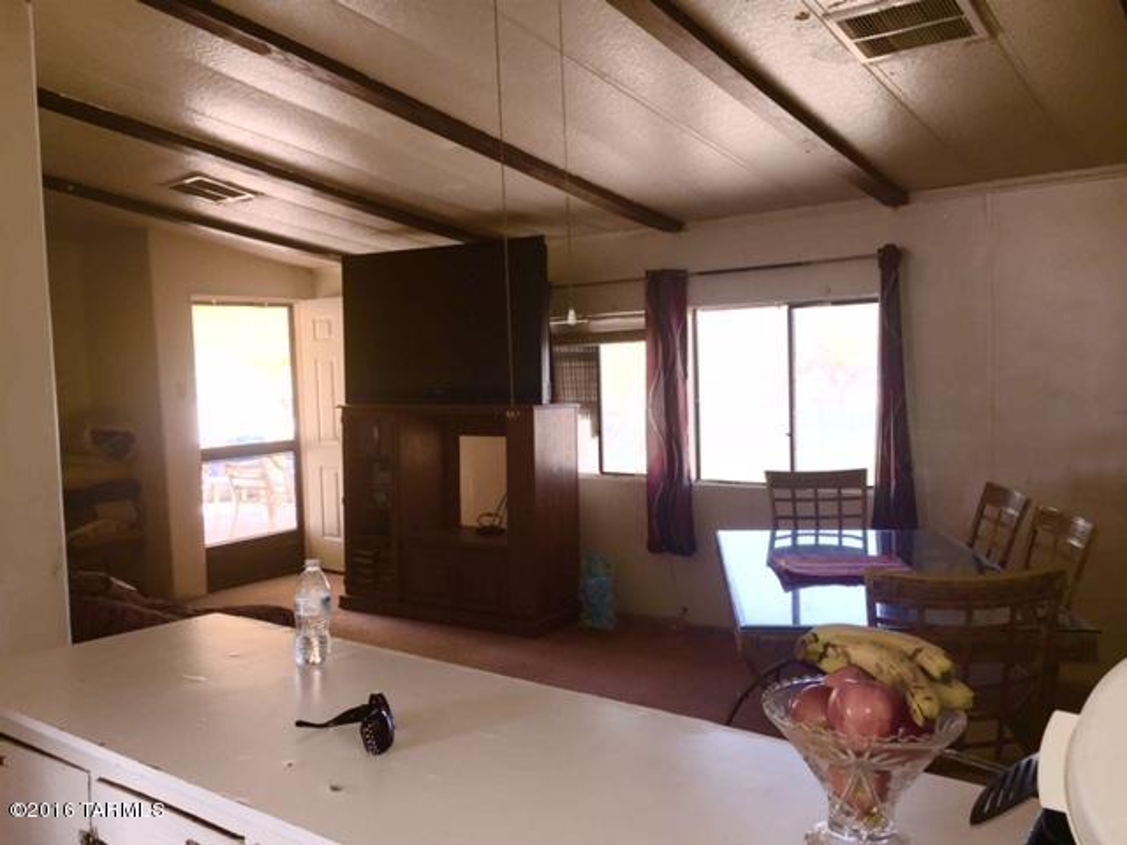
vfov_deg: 48.2
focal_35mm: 29
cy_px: 422
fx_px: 944
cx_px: 564
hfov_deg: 61.7
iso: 32
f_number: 2.2
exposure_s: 1/30
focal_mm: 4.15
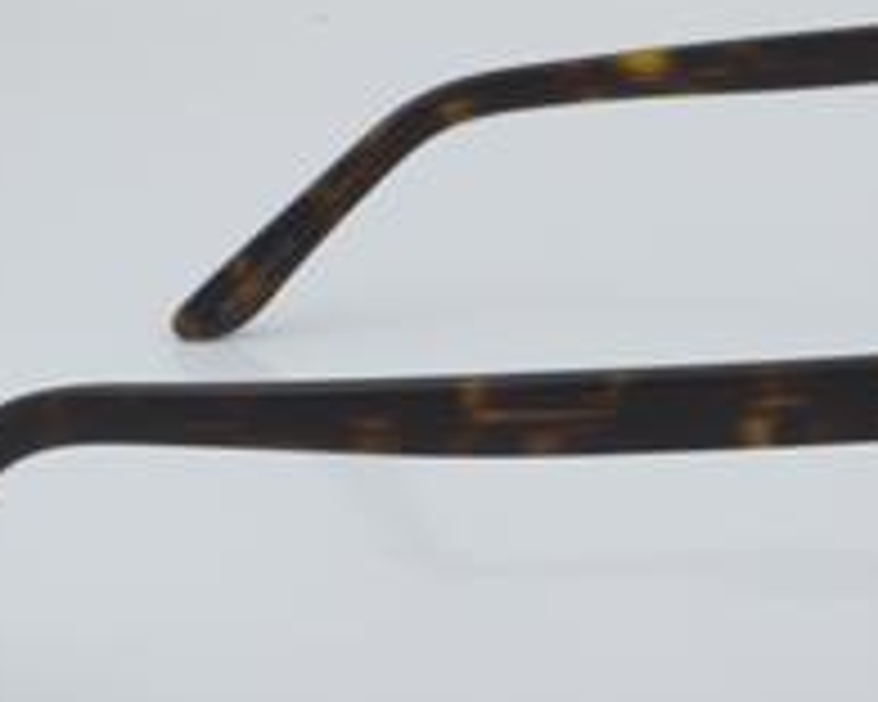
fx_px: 3742
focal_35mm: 144
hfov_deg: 13.3
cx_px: 653
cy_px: 356
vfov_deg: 10.7
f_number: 32
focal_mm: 50
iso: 100
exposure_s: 1/3
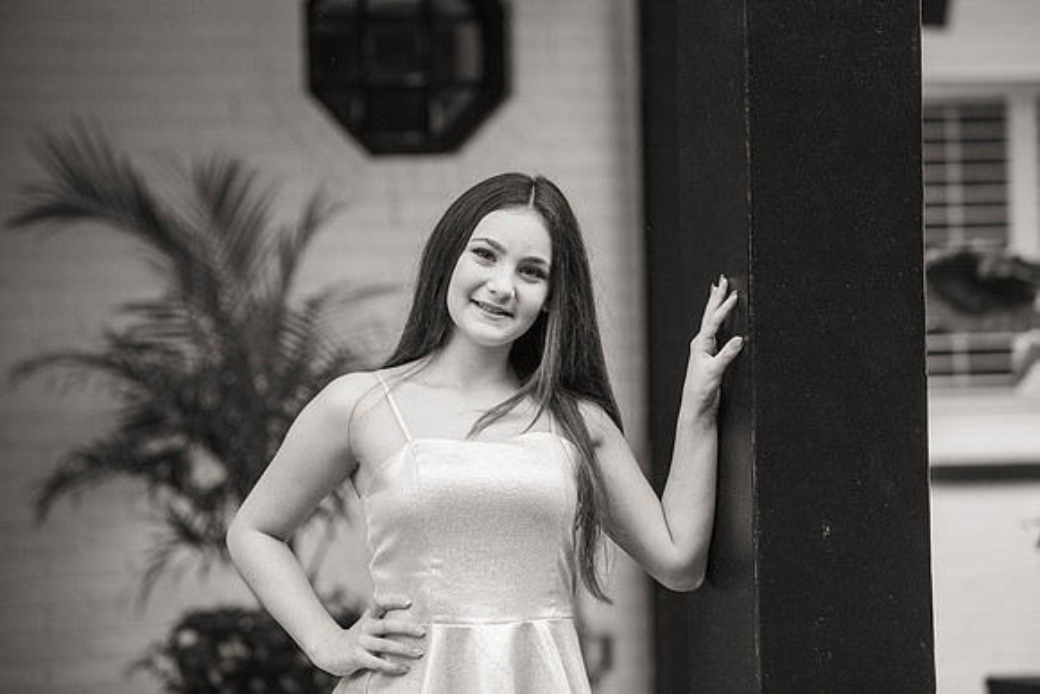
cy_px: 332
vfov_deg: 9.9
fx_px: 4002
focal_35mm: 138
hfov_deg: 14.8
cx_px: 549
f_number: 4
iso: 800
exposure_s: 1/800
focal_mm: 130
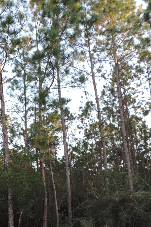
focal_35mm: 52
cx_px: 17
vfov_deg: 38.1
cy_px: 134
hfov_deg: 25.3
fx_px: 327
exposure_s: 1/60
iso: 80
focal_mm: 4.3
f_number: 3
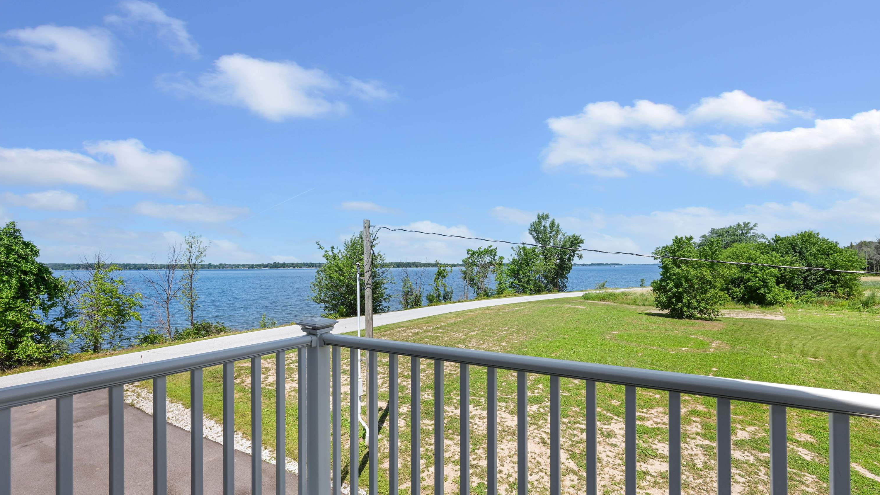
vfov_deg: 70.4
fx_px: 350
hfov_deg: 103.0
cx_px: 443
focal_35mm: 15
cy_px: 270
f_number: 14
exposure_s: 1/13
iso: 125
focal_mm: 14
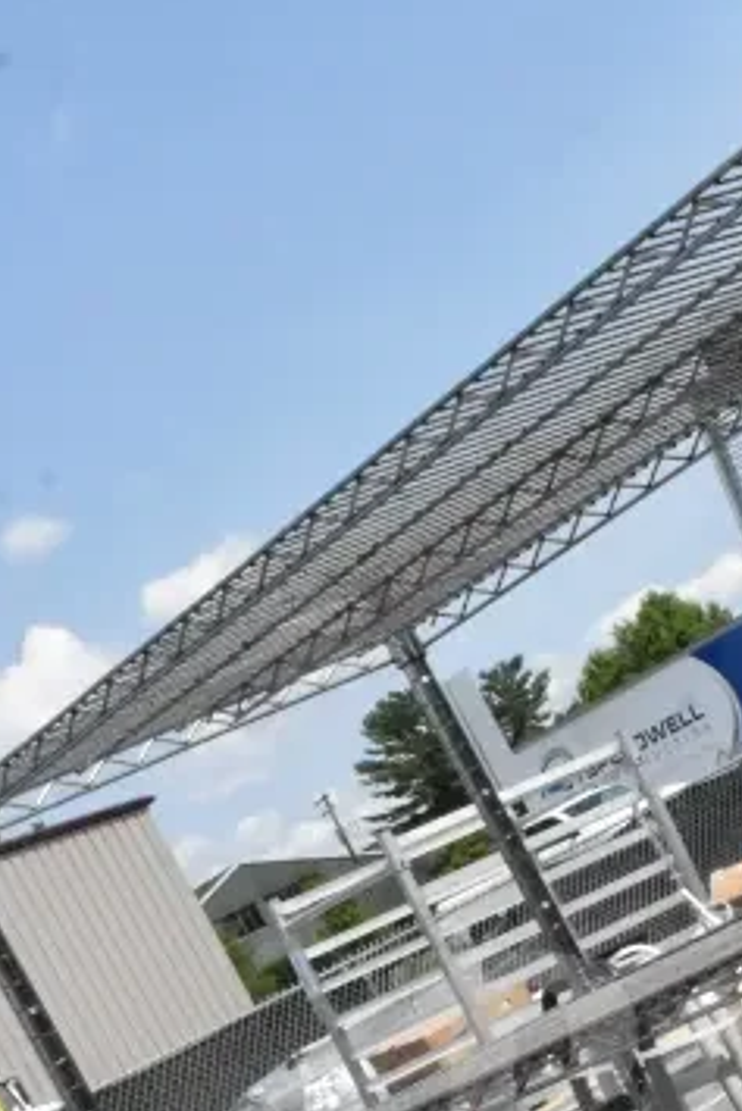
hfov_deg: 15.8
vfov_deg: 22.6
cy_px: 1197
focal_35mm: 85
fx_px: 2625
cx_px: 717
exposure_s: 1/3200
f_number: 25
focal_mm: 22
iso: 6400
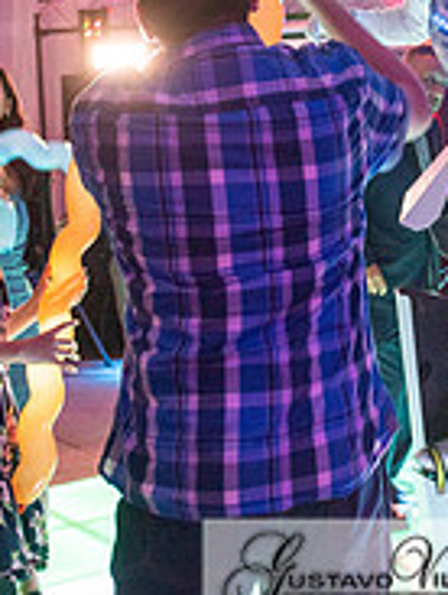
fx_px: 1255
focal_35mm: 73
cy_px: 70
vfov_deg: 25.9
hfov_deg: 19.9
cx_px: 399
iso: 1250
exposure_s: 1/125
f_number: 3.2
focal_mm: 24
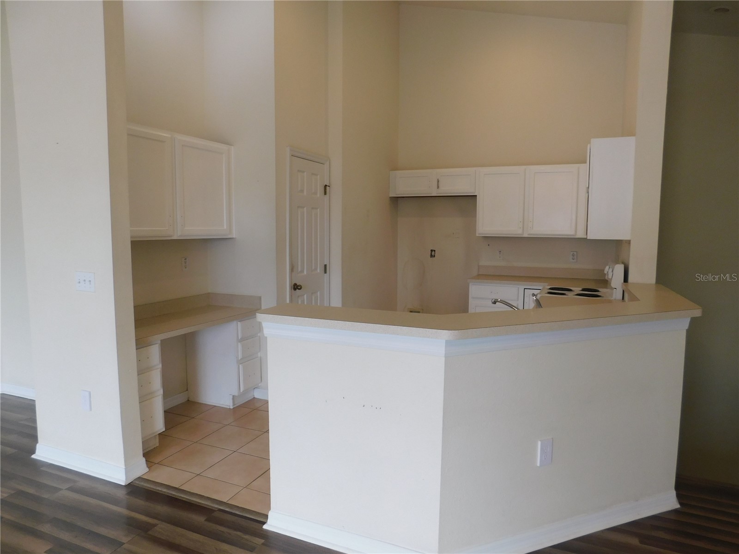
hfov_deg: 73.9
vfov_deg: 58.9
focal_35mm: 23
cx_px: 370
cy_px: 277
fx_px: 491
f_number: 3
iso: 125
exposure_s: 1/50
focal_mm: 4
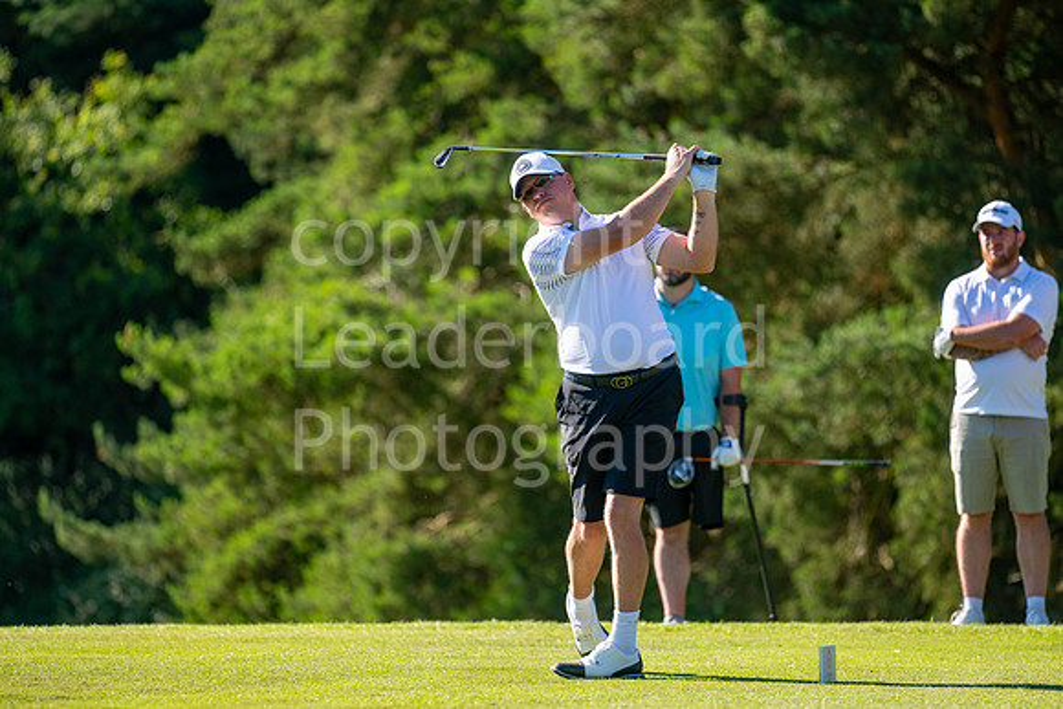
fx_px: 8860
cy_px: 354
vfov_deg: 4.6
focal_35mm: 300
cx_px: 532
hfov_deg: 6.9
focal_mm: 300
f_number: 4.5
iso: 250
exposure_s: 1/1000
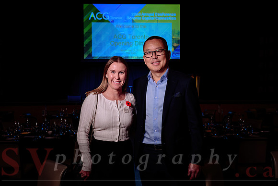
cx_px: 139
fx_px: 276
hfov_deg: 53.4
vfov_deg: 37.1
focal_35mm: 36
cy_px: 100
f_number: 4
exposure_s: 1/50
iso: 500
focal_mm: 32.5
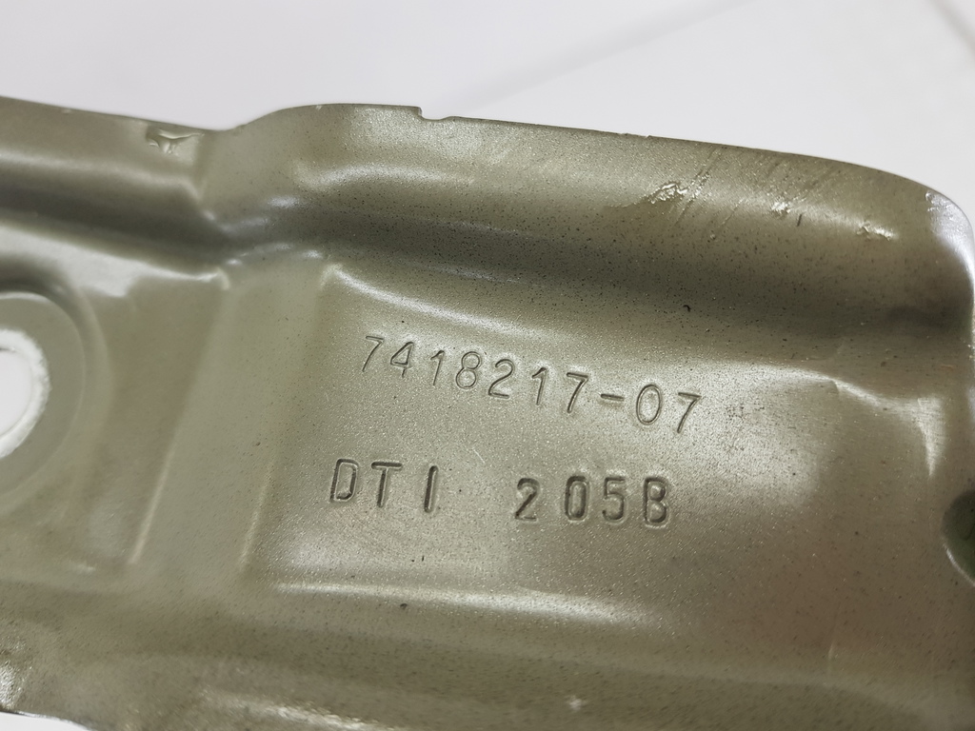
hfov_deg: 67.3
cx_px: 488
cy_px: 366
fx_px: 732
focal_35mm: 26
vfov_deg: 53.1
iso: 50
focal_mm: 4.2
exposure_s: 1/100
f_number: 1.7
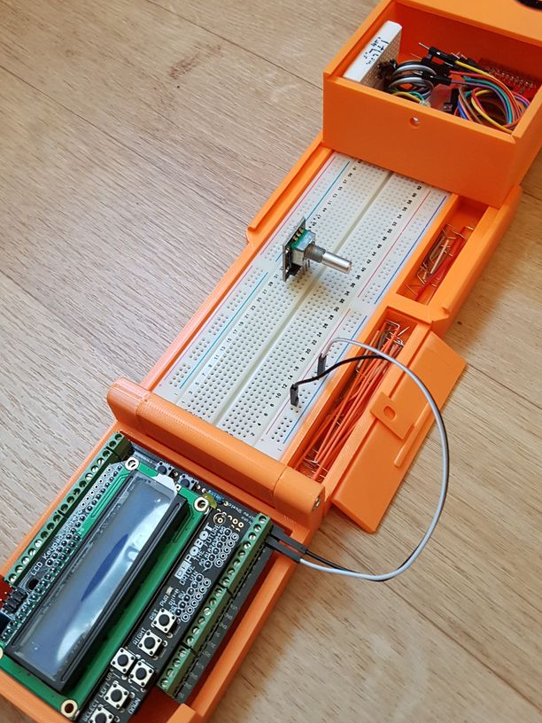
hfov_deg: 41.8
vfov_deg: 54.0
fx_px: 710
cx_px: 262
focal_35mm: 34
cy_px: 358
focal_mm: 4.2
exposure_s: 1/20
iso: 200
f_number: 1.7
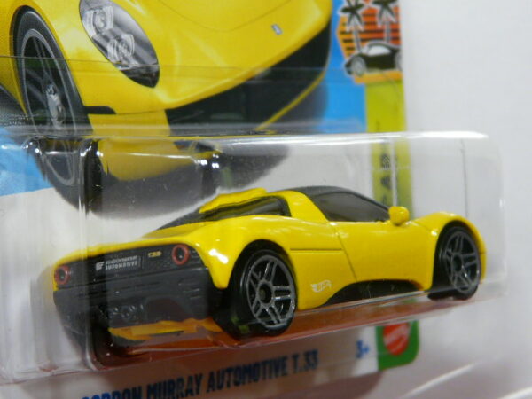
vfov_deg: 15.2
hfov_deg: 20.2
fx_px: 1491
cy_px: 200
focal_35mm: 97
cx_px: 266
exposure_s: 1/50
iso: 100
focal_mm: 10
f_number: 3.2
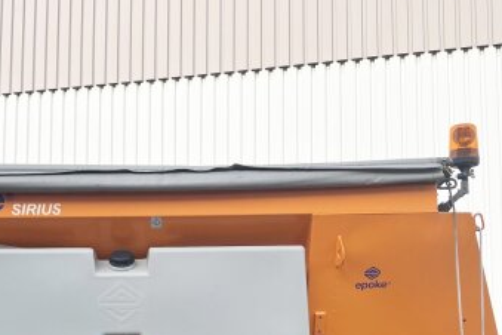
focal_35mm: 51
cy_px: 261
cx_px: 206
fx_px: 711
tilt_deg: +6.2
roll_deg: -0.3
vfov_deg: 26.1
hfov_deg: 38.8
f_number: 1.5
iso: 50
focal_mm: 5.7
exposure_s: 1/2841
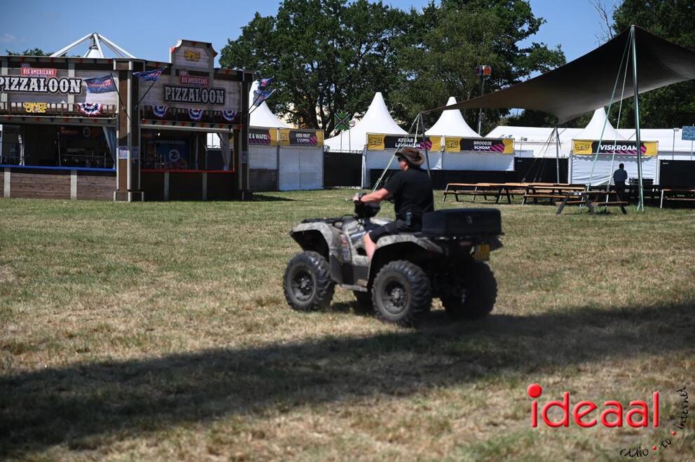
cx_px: 348
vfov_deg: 19.4
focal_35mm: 70
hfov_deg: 28.9
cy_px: 231
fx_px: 1350
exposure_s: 1/8000
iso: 320
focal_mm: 70
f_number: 2.8
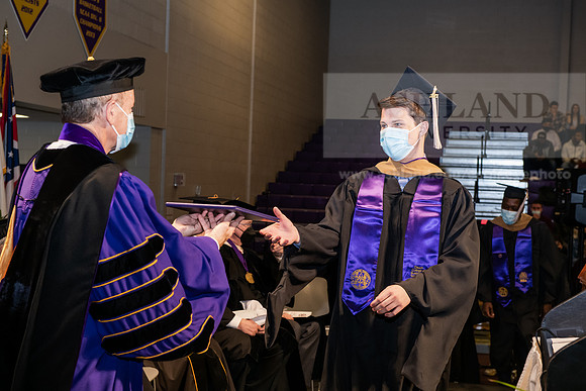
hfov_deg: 32.4
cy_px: 196
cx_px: 293
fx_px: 1009
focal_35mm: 62
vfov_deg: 21.9
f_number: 6.3
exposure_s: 1/200
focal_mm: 62
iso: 1600
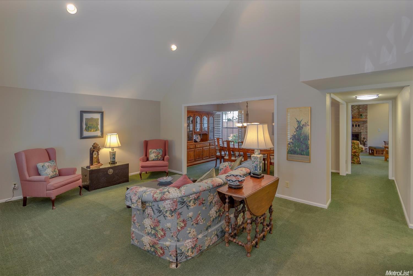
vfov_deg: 77.3
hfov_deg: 100.4
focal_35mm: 15
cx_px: 206
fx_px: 172
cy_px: 138
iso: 100
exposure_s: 1/3
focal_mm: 10
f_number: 5
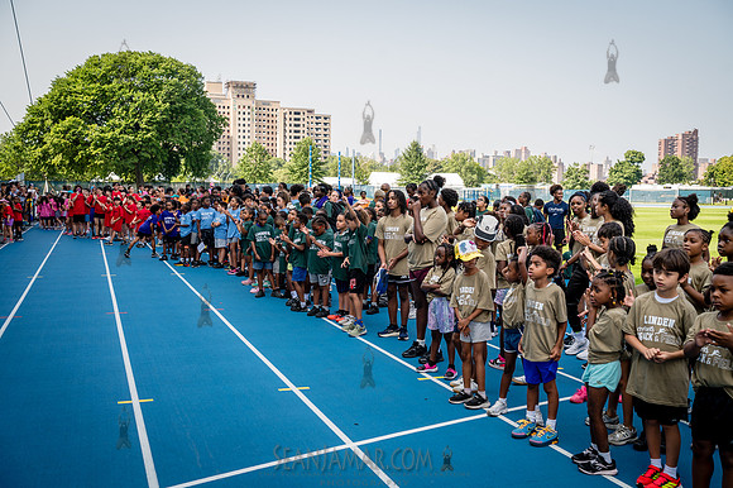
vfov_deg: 37.8
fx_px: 712
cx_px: 366
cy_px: 244
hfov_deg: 54.5
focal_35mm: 35
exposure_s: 1/250
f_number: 5
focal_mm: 35
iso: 100
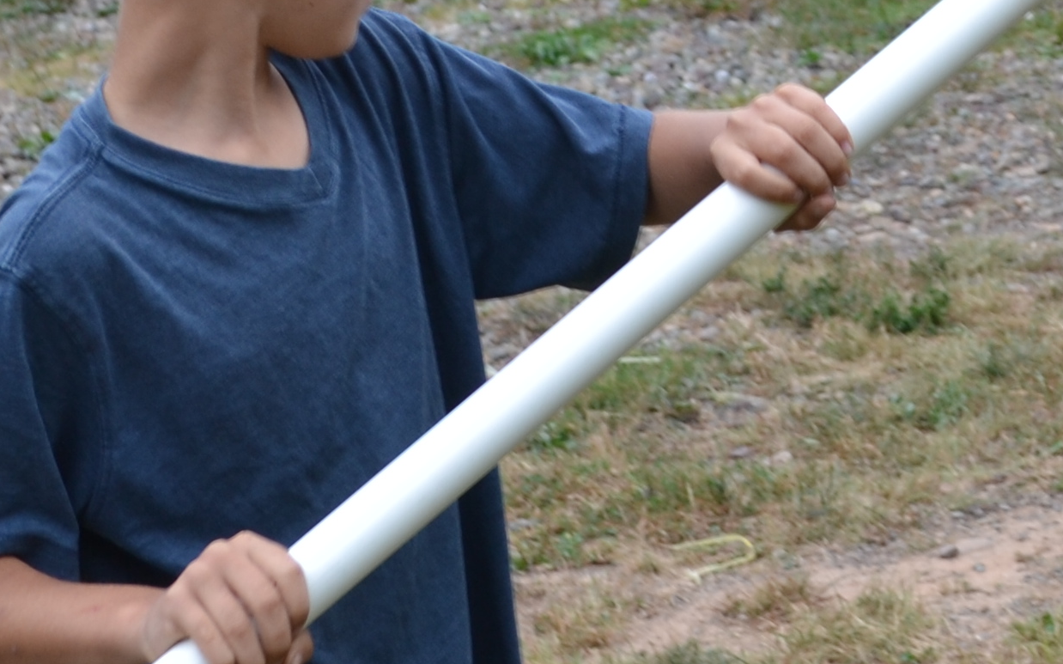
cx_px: 1231
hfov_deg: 13.8
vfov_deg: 8.7
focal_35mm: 148
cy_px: -311
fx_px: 4286
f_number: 5.6
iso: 110
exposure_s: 1/125
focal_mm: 26
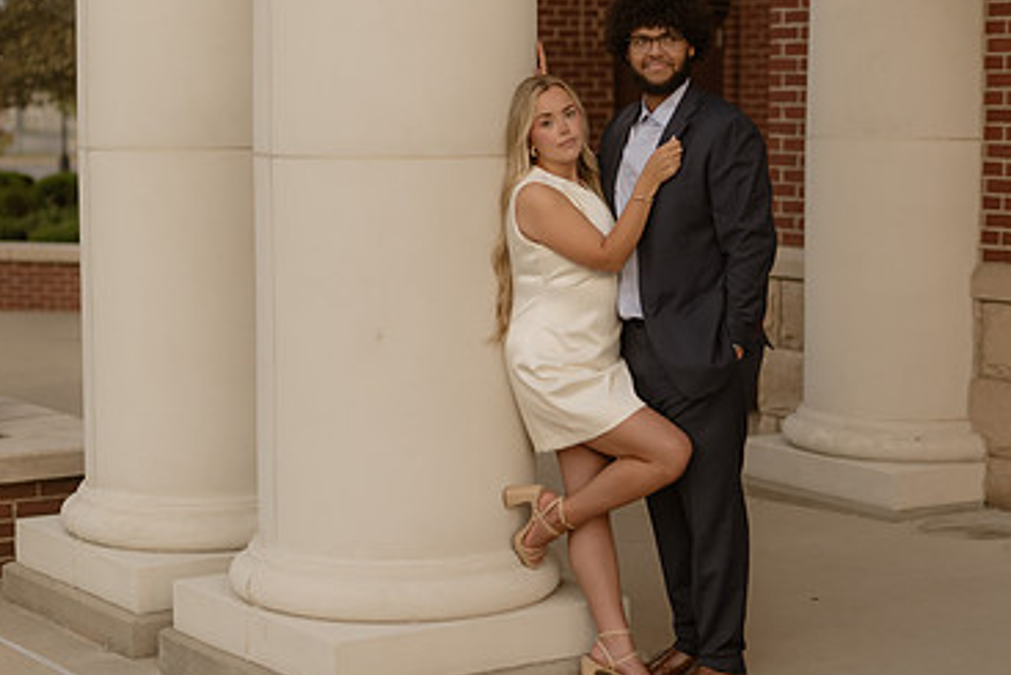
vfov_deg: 16.7
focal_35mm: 82
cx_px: 515
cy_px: 368
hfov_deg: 24.8
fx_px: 2304
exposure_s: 1/250
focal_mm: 50
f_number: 1.4
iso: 250
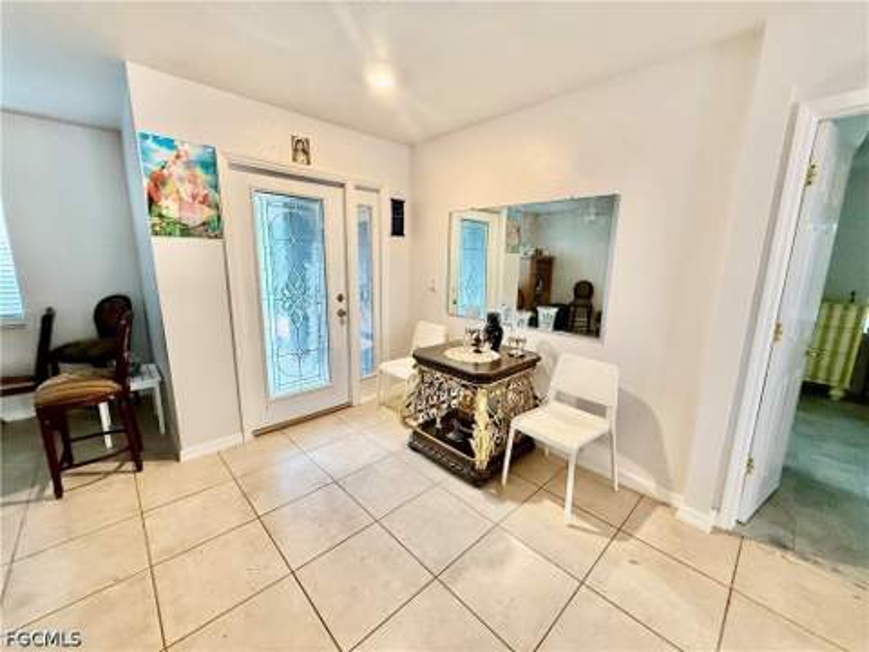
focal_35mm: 14
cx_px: 434
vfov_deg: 85.7
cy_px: 326
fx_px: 351
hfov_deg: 102.1
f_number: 2.2
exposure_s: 1/60
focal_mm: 2.22
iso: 250
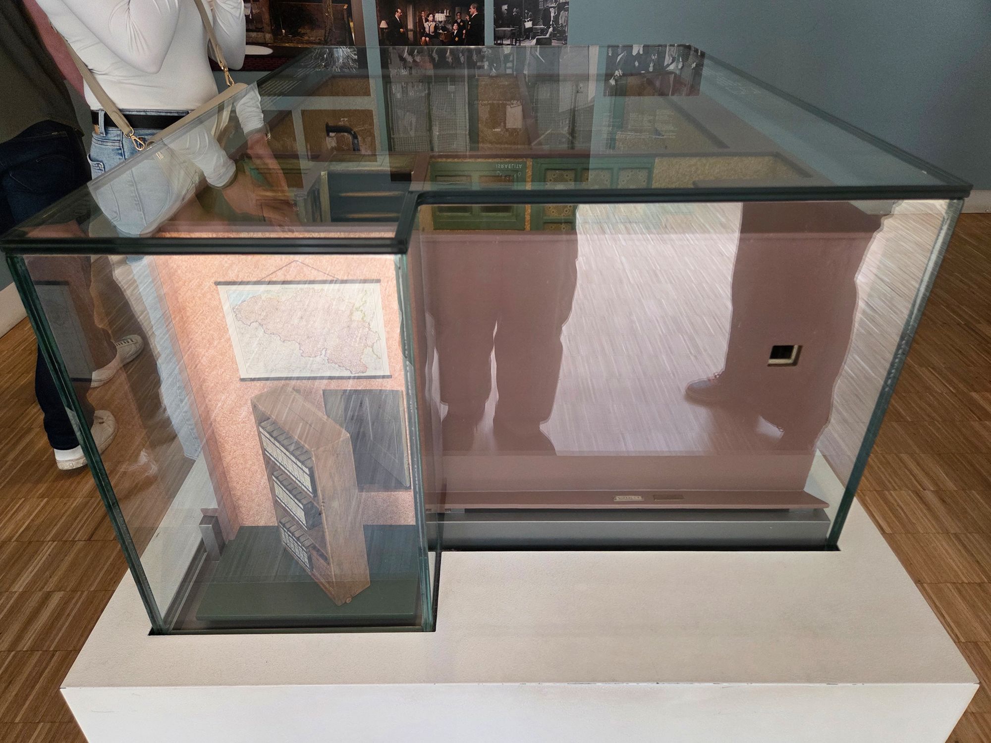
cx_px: 496
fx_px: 658
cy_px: 372
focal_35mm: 23
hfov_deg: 73.9
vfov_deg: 58.9
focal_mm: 5.4
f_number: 1.8
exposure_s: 1/62
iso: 250
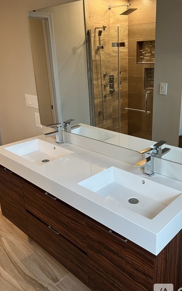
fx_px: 246
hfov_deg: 40.4
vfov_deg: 61.2
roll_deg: +2.5
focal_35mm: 31
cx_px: 110
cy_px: 140
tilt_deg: -17.9
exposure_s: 1/60
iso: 160
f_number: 1.6
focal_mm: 5.1
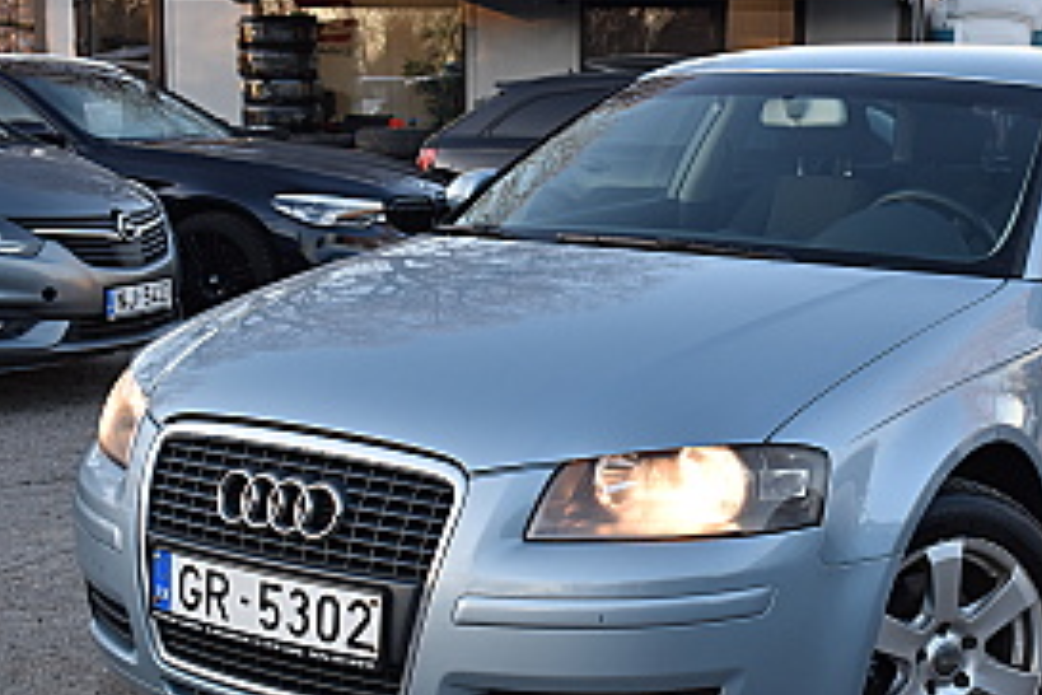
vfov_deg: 21.3
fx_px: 1845
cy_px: 388
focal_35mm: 64
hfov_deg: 31.2
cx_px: 733
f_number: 6.3
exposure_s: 1/125
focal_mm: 29
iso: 400
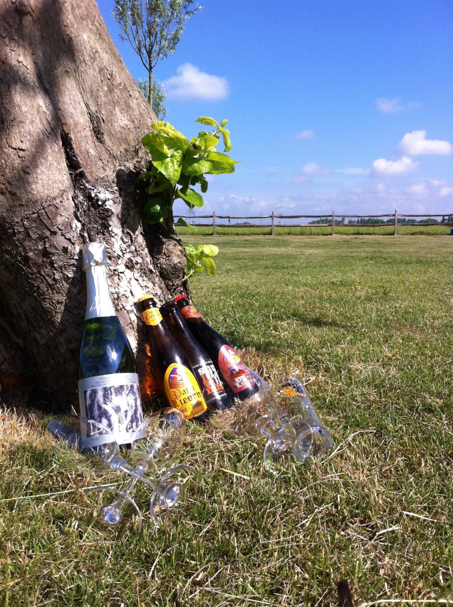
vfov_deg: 52.7
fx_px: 612
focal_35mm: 35
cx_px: 226
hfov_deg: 40.6
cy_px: 304
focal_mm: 3.85
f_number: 2.8
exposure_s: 1/1312
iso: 80
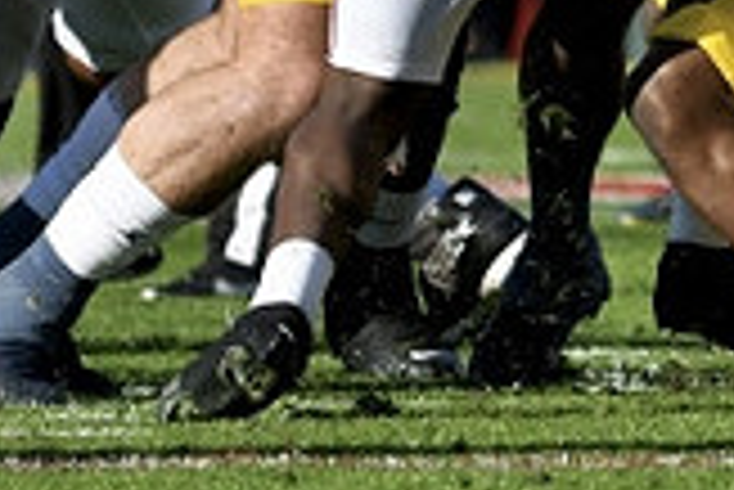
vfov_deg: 1.2
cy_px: -344
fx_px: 23570
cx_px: 689
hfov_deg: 1.8
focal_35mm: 1155
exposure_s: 1/2000
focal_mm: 270
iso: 320
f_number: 5.6
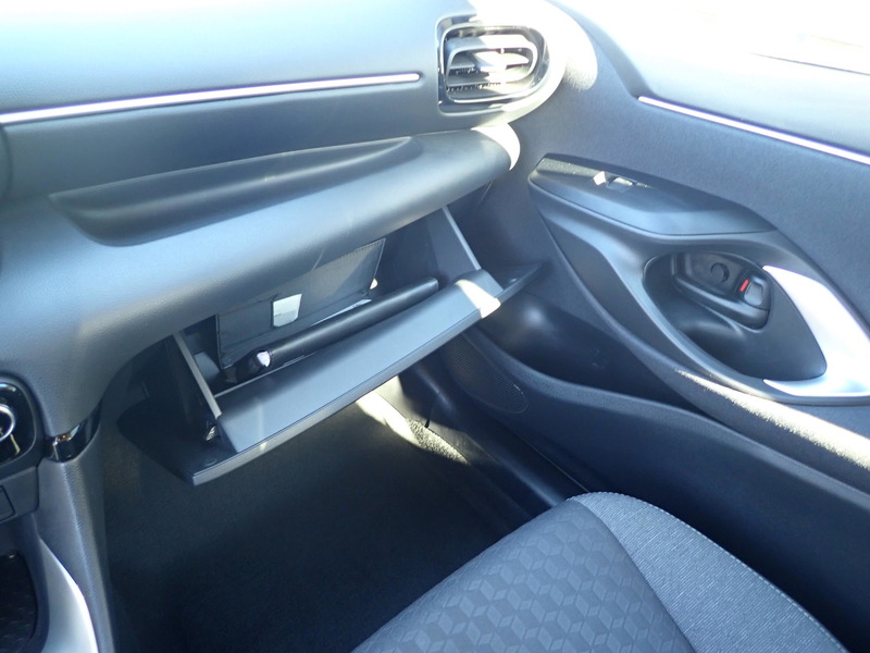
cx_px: 435
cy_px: 326
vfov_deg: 54.9
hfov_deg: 69.4
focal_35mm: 25
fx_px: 628
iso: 320
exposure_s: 1/30
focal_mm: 4.5
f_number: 2
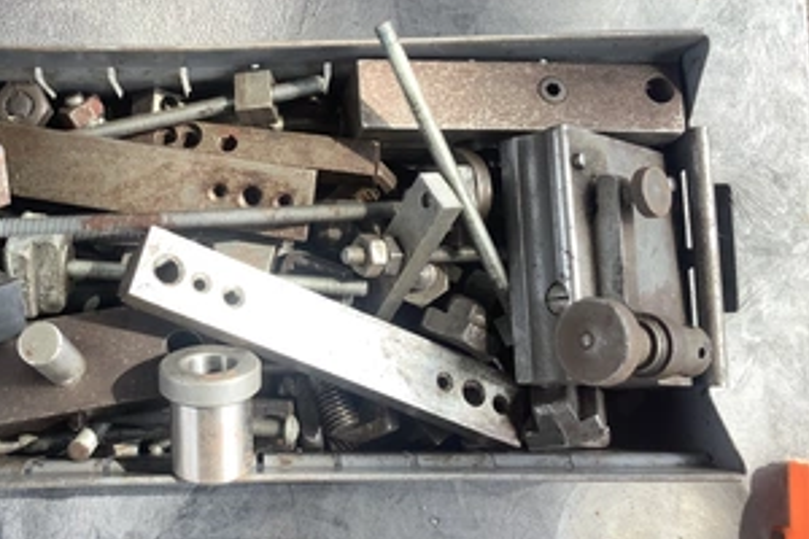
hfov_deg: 44.8
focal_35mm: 43
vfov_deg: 31.1
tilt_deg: -82.4
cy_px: 202
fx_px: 966
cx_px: 272
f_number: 2.4
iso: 25
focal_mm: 3.3
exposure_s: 1/128
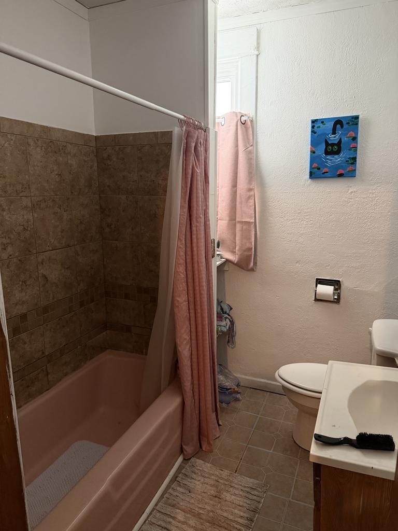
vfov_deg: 71.6
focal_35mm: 24
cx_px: 199
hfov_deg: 56.8
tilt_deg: -11.9
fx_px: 368
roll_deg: +0.7
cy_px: 266
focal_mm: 6.76
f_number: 1.78
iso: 640
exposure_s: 1/40
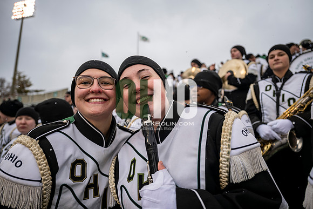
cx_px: 156
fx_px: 209
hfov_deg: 73.7
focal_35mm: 24
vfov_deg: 53.2
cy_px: 104
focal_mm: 24
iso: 160
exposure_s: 1/500
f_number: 2.8
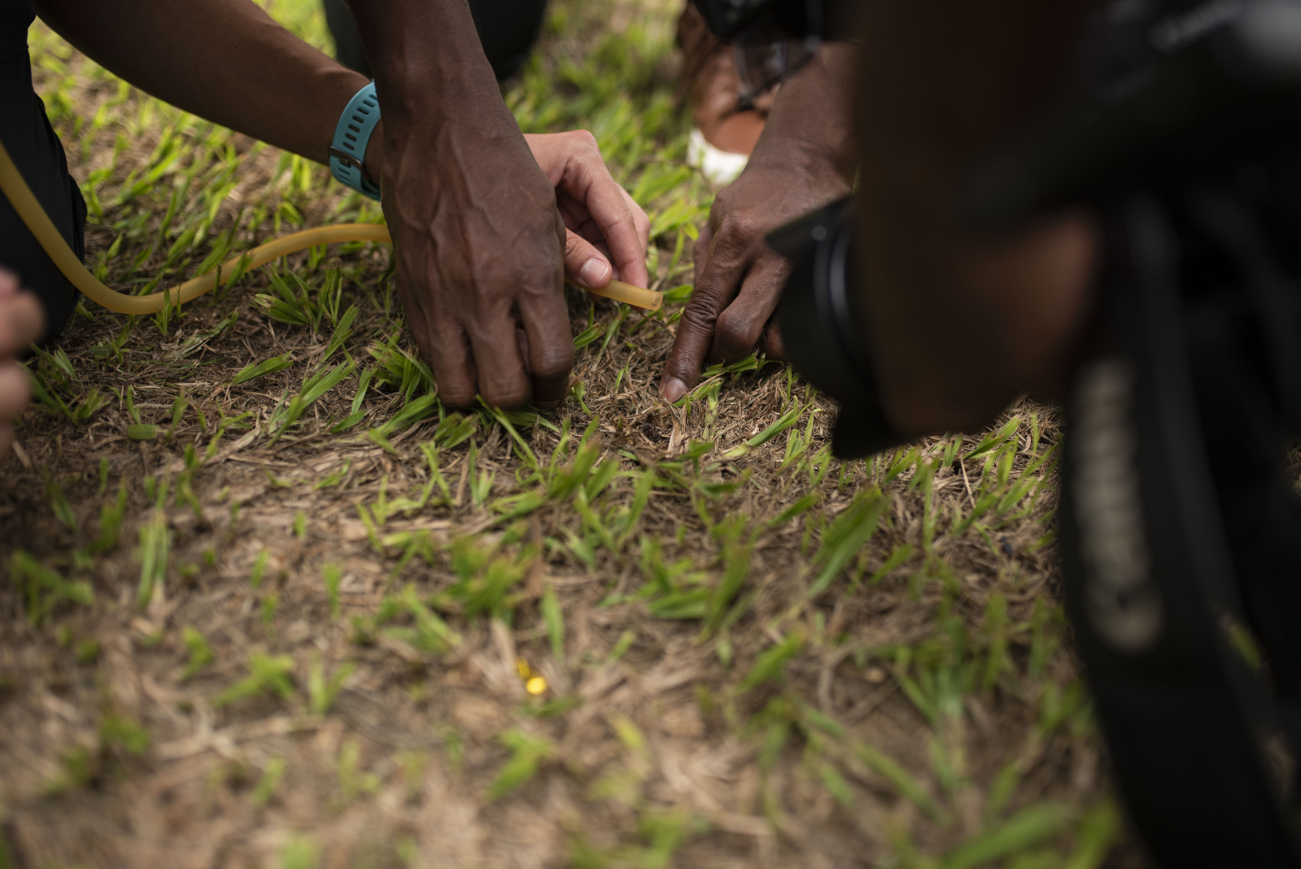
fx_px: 1338
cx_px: 658
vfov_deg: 36.0
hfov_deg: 51.9
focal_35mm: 37
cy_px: 452
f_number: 1.8
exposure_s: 1/320
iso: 200
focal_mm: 35
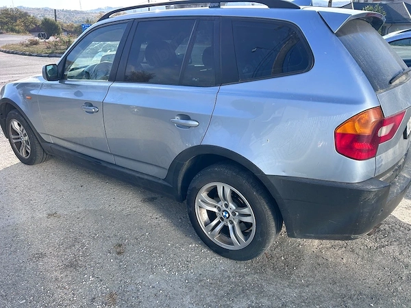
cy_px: 154
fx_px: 309
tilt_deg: -22.0
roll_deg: +1.2
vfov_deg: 53.1
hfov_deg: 67.3
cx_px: 206
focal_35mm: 26
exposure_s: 1/1431
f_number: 1.5
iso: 50
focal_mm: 5.7
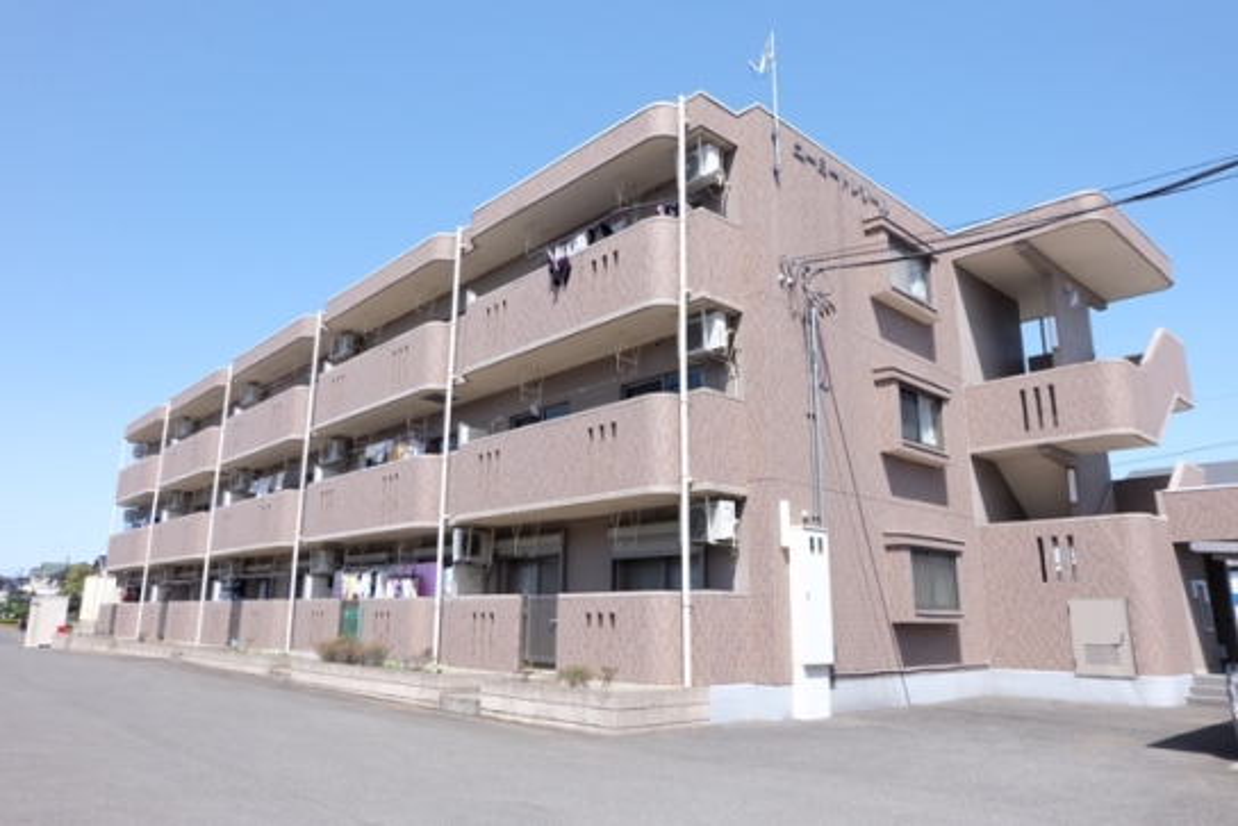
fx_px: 826
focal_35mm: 24
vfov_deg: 53.2
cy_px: 413
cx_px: 619
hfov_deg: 73.7
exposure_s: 1/4000
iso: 1000
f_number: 4
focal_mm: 16
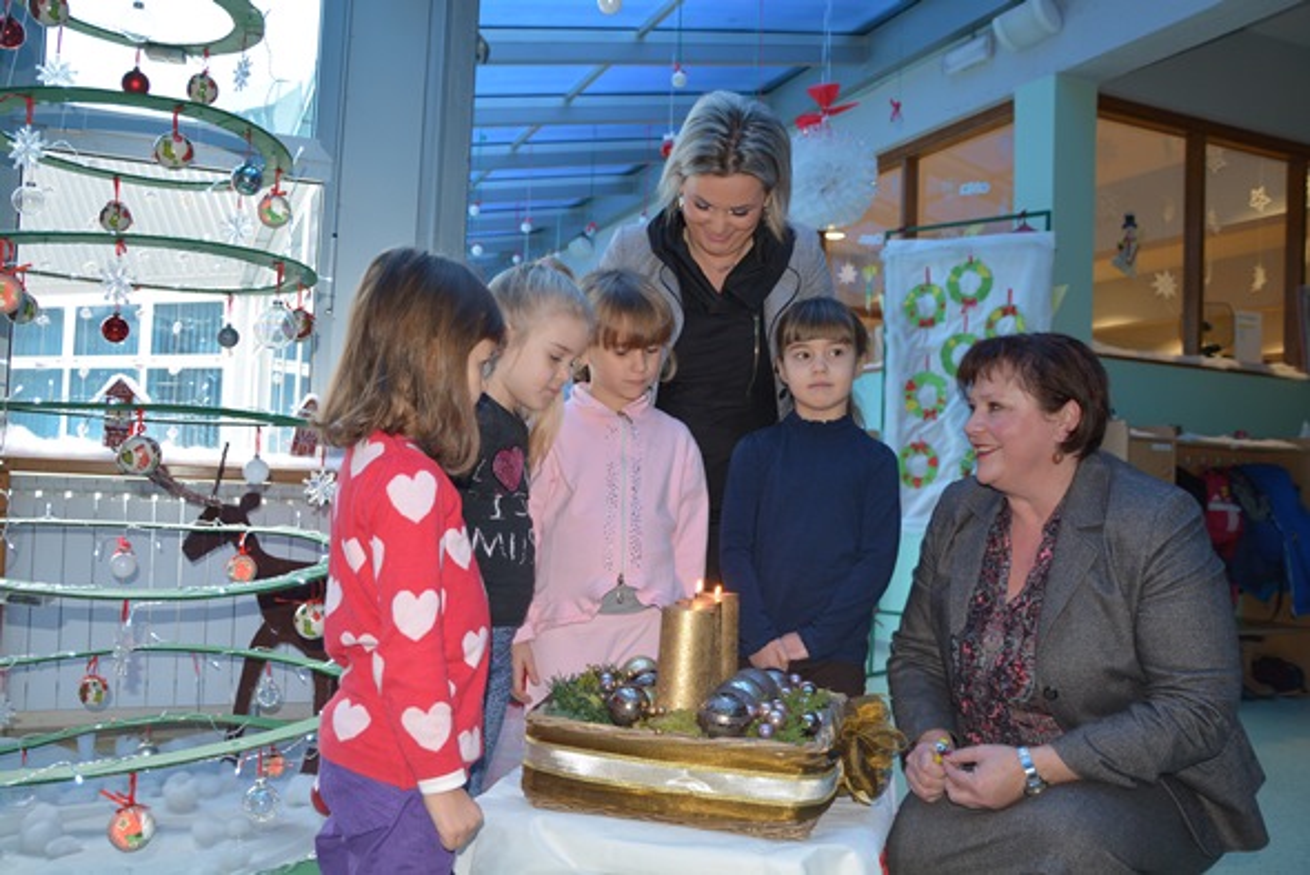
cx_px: 655
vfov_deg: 41.8
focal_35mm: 32
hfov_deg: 59.5
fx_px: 1147
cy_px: 438
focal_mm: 21
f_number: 3.8
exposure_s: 1/30
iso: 400
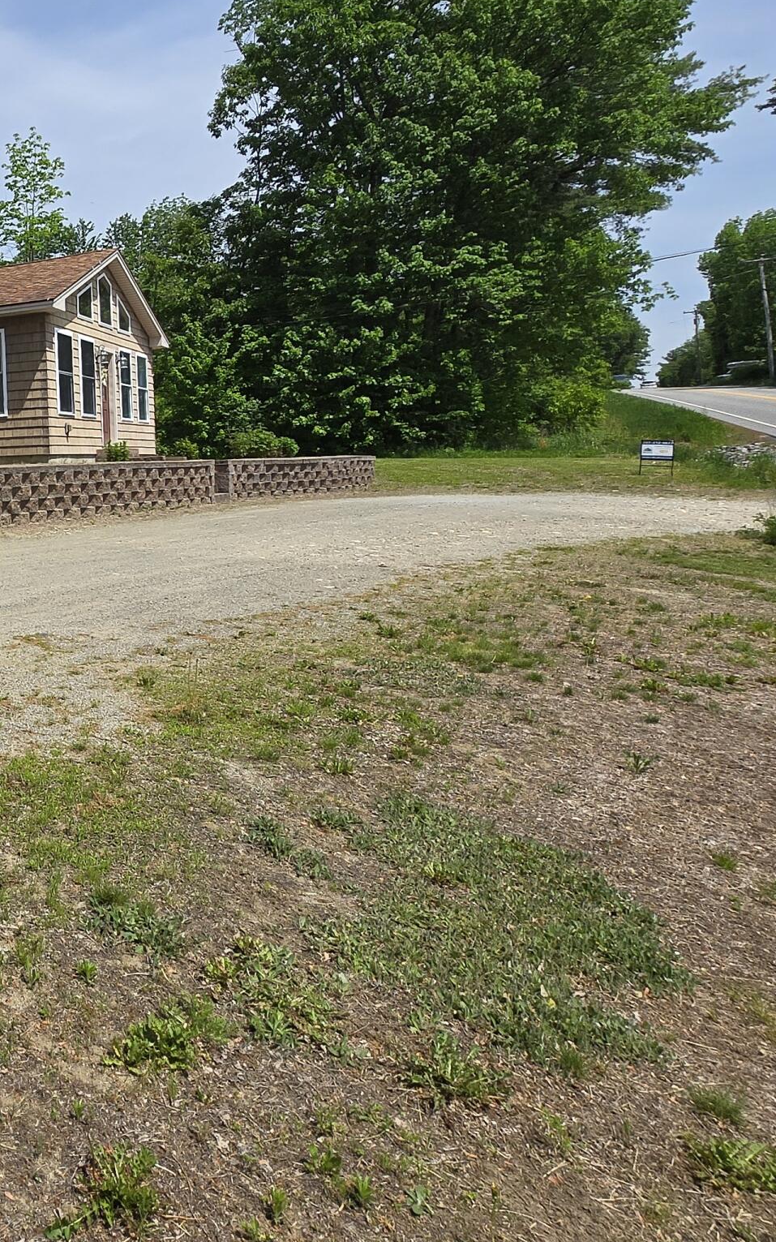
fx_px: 914
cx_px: -160
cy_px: 454
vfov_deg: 67.2
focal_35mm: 27
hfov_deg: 35.8
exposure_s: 1/1704
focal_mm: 1.7
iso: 25
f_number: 2.2
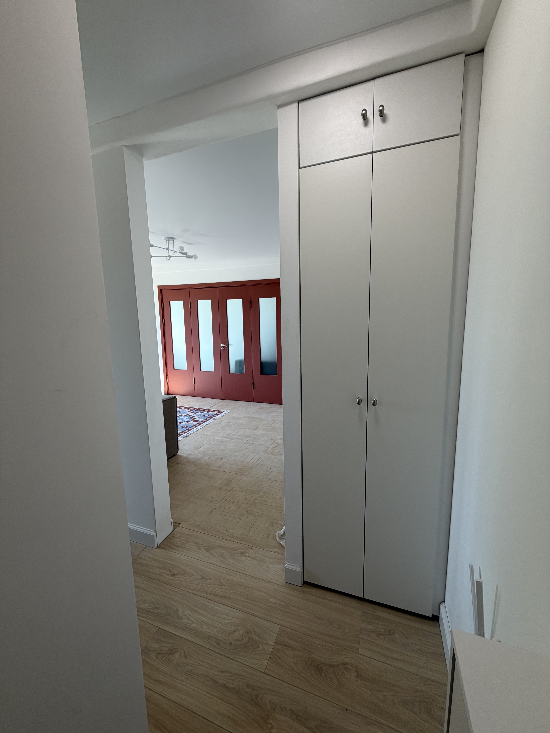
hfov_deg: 85.7
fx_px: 297
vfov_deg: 102.1
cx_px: 275
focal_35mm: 14
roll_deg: +1.4
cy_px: 366
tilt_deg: -8.0
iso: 50
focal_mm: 2.22
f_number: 2.2
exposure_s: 1/100
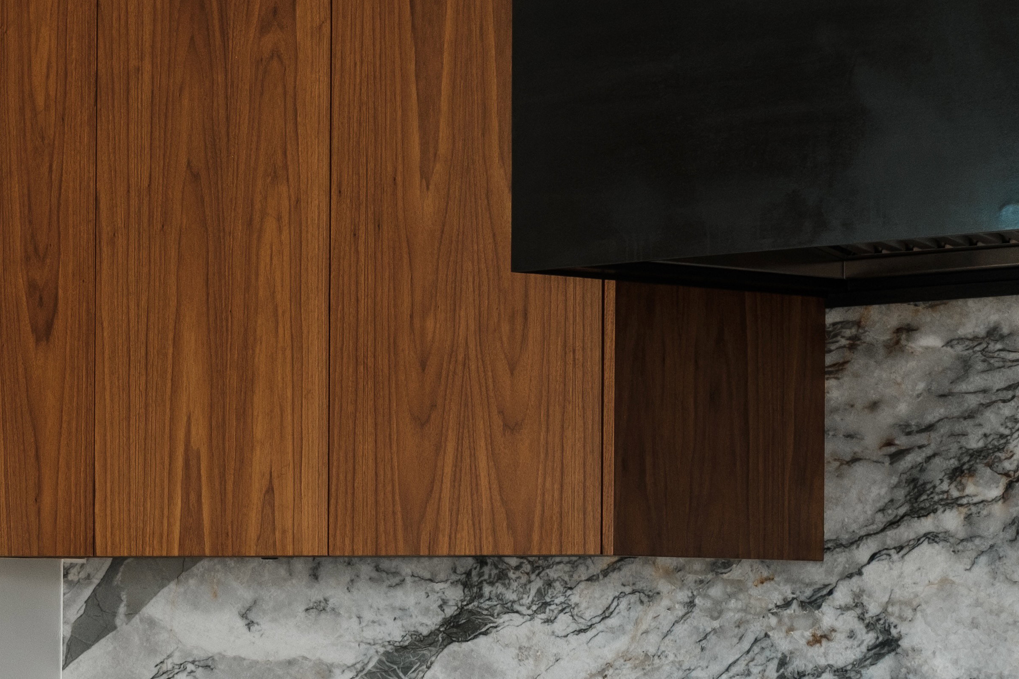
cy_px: 565
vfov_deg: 9.9
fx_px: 3906
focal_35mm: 138
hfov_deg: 14.6
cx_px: -11
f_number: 5
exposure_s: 1/30
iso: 400
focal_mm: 35
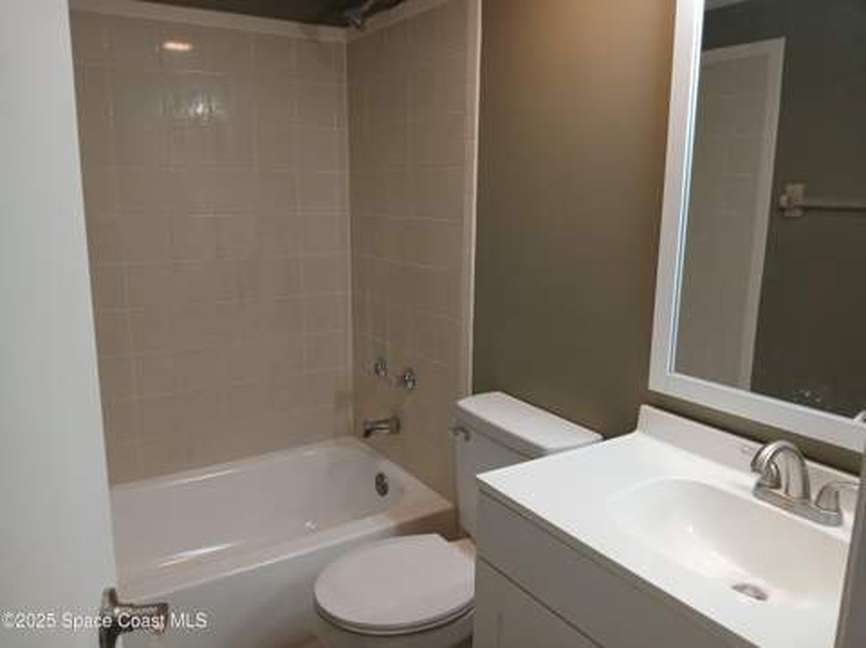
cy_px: 324
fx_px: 650
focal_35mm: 26
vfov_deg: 53.0
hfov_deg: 67.4
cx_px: 433
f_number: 1.8
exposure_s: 1/60
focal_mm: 3.98
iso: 64
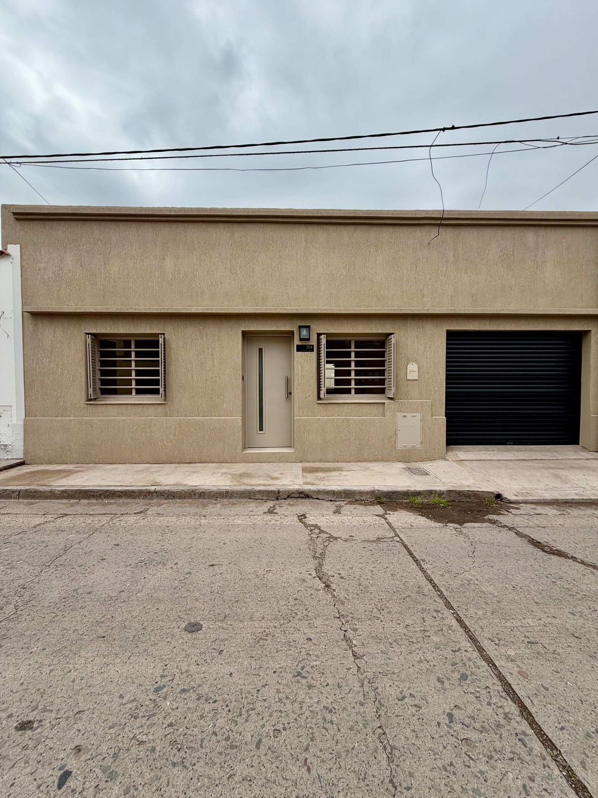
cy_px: 399
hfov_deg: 85.7
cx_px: 299
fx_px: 322
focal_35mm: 14
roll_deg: +0.7
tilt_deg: -1.4
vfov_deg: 102.1
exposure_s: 1/1167
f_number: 2.2
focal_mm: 2.22
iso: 25
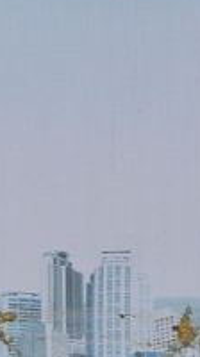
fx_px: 11588
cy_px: 199
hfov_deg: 1.0
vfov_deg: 1.8
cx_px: -820
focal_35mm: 1225
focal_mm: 130
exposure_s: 1/500
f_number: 11
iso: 400
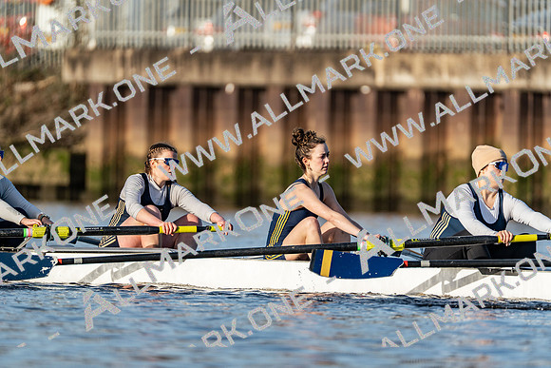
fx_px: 9185
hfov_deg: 3.4
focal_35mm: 600
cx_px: 276
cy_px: 184
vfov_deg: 2.3
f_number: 6.3
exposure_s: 1/2000
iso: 500
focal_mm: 600
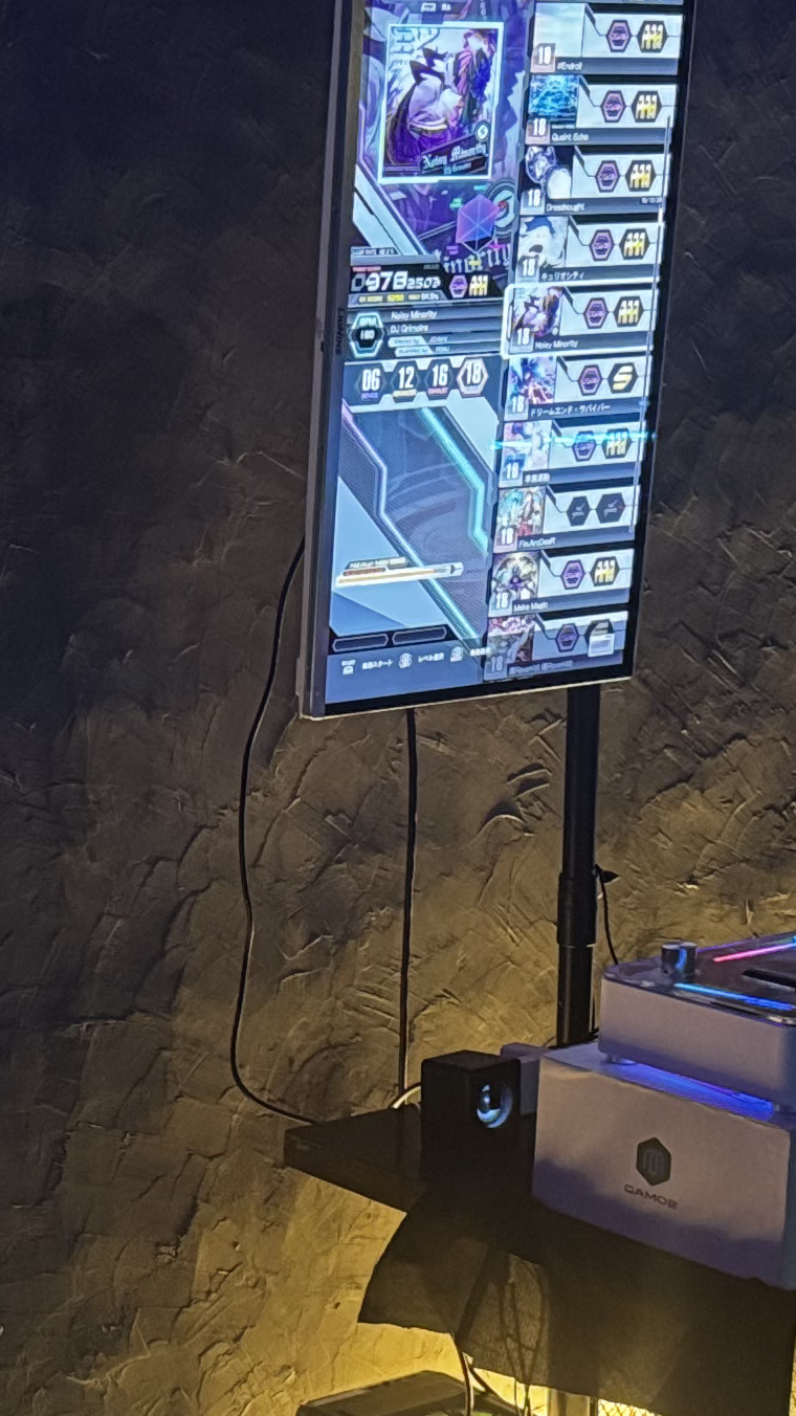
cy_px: 1155
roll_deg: +1.4
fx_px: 2928
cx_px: -48
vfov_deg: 26.6
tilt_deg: -18.3
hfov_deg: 15.1
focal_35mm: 78
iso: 1000
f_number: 1.78
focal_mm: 6.76
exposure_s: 1/40
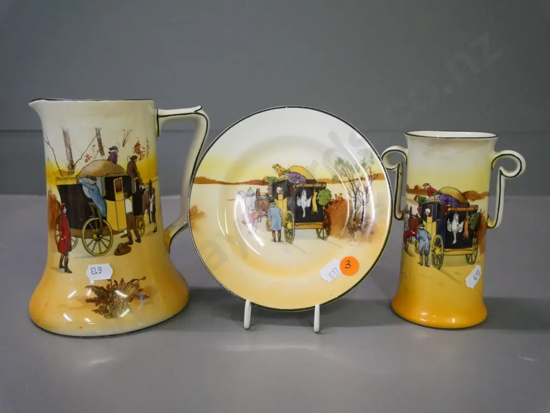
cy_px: 206
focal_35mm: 34
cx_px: 275
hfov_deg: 54.0
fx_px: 540
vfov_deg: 41.8
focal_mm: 17
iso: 3200
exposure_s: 1/250
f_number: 3.8
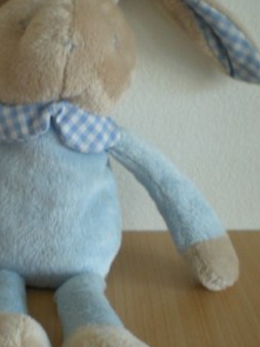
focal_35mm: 67
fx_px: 671
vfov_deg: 29.0
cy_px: 176
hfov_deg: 21.7
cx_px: 54
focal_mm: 6.3
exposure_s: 1/14.1
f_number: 3.1
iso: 200
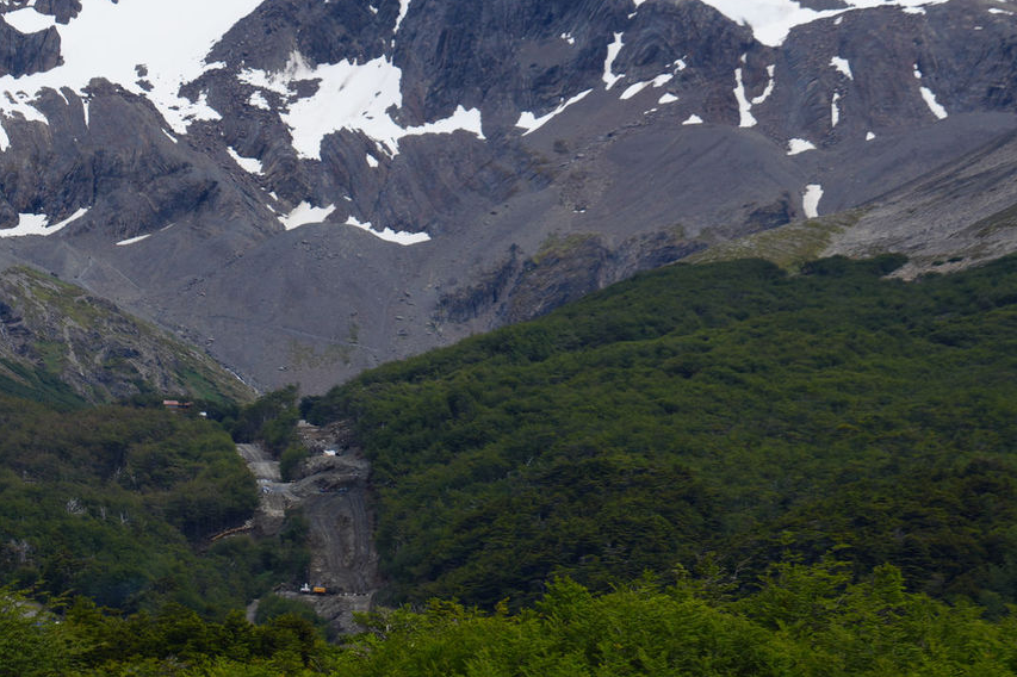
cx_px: 321
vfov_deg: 7.0
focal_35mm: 197
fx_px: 5563
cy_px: 83
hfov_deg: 10.4
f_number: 8
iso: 100
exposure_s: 1/250
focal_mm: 105
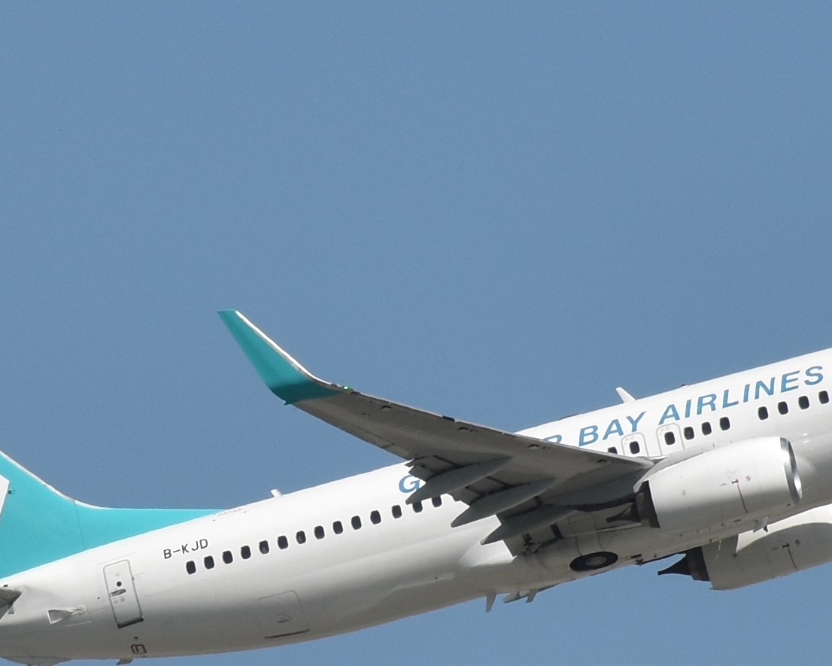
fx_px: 9678
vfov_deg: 3.9
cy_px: 436
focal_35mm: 393
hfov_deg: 4.9
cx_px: 554
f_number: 9
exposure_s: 1/800
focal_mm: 140
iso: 200
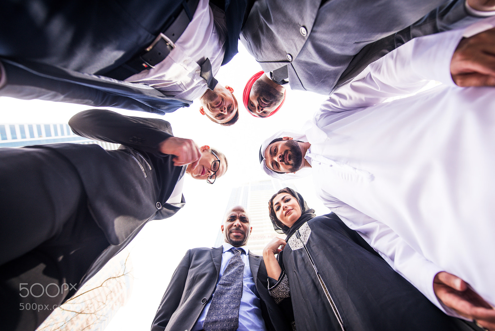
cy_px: 166
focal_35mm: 16
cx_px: 248
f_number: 3.5
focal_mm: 16
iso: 125
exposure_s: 1/250
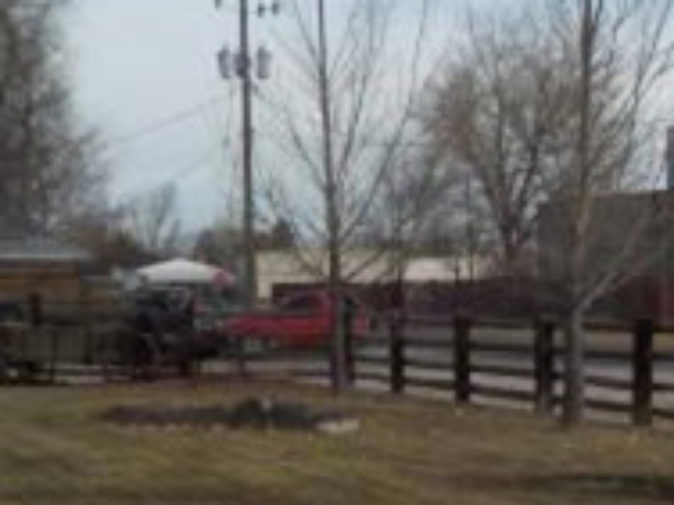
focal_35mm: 102
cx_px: 423
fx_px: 1986
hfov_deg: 19.2
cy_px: 476
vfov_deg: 14.3
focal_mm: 4.1
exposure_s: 1/1250
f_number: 3.3
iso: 125
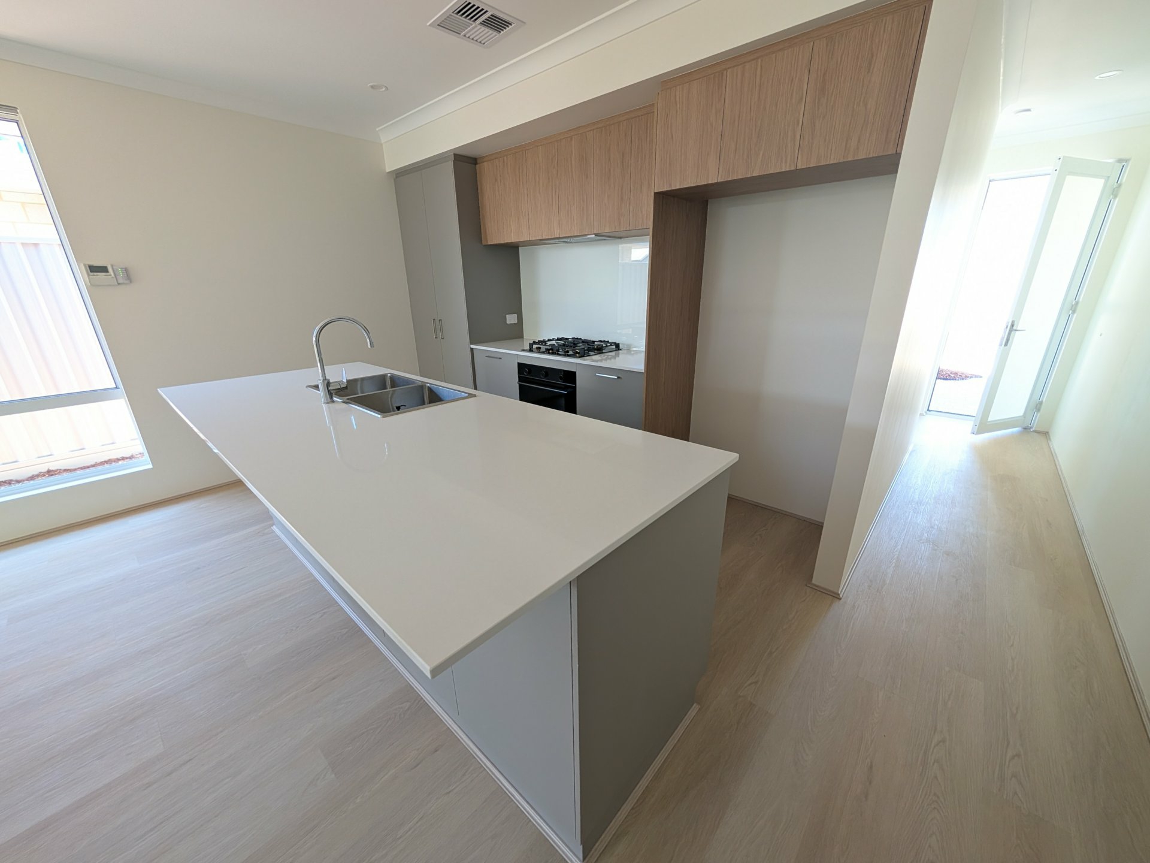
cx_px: 575
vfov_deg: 94.5
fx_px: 399
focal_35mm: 12
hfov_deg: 110.5
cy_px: 432
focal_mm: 2.02
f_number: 1.7
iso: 112
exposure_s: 1/98.7
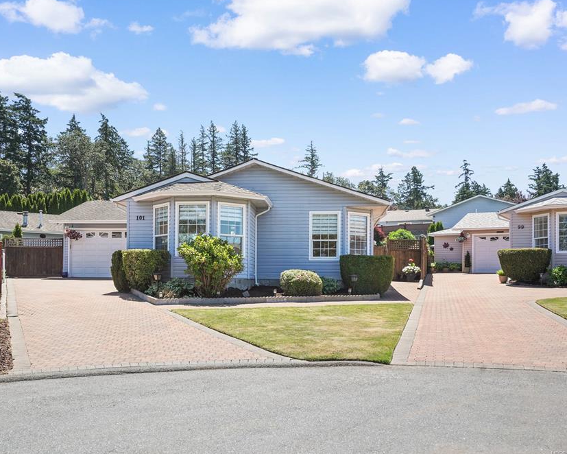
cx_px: 239
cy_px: 224
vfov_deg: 41.2
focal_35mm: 36
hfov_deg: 50.1
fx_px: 604
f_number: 9
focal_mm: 31
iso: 125
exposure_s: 1/50
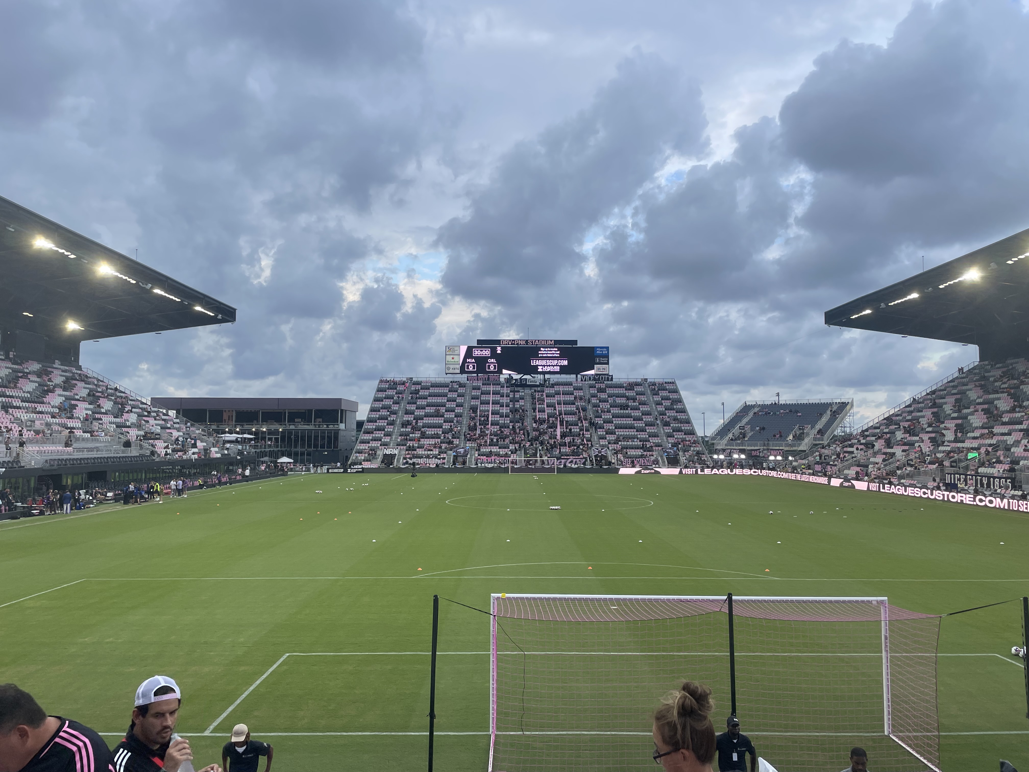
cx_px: 514
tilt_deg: +2.7
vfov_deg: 53.1
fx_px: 773
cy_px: 386
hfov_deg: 67.3
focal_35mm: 26
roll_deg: +0.2
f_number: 1.6
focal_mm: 4.2
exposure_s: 1/349
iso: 32
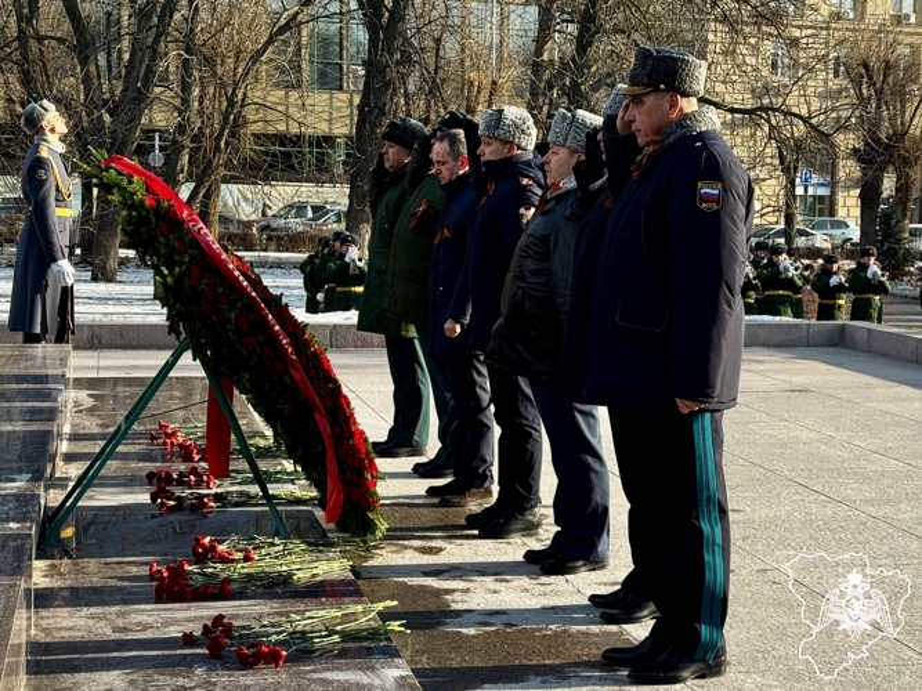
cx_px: 461
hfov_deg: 39.7
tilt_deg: -4.6
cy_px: 346
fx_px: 1278
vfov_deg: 30.3
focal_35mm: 48
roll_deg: -1.1
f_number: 1.78
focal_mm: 6.76
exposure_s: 1/1395
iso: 64
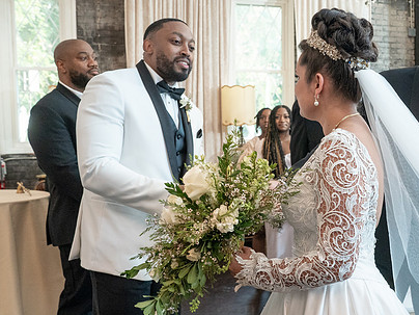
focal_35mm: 43
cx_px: 327
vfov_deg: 33.6
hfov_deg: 42.2
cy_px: 169
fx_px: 520
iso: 2000
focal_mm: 24
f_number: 4.5
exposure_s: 1/250
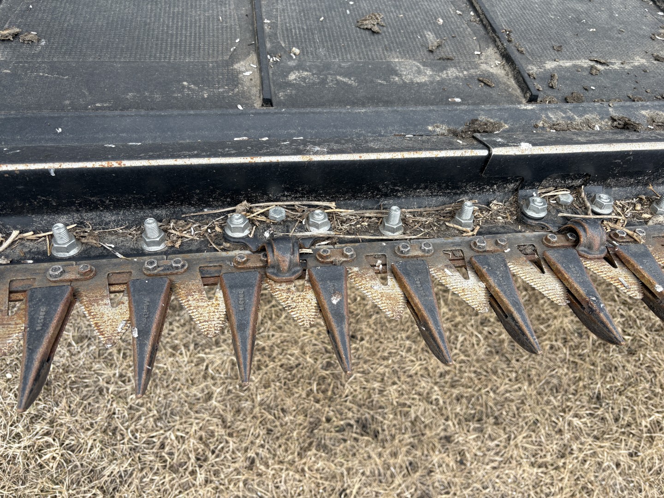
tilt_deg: -57.1
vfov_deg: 53.1
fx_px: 499
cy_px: 249
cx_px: 332
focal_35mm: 26
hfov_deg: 67.3
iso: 50
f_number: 1.6
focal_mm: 5.96
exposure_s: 1/647
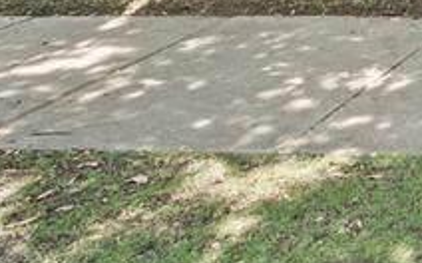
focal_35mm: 69
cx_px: 788
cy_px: -291
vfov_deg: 14.8
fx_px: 793
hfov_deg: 20.0
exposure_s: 1/30
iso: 320
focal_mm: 14
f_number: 10
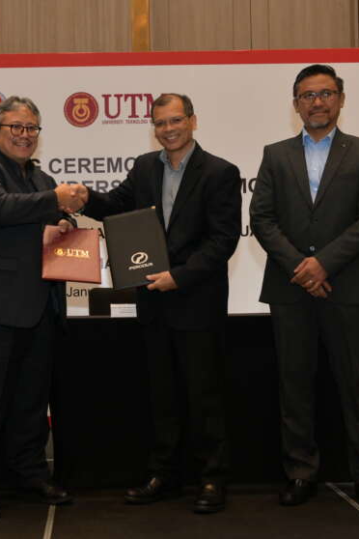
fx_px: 957
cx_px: 87
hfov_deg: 21.1
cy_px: 266
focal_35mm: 64
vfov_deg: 31.4
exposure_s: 1/160
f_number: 5
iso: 2000
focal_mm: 42
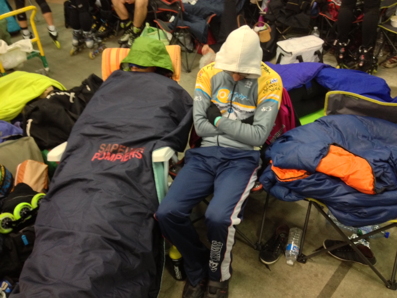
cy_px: 149
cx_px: 198
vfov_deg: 40.7
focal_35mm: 35
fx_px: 401
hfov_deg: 52.6
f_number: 2.4
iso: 200
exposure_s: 1/20
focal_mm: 4.28
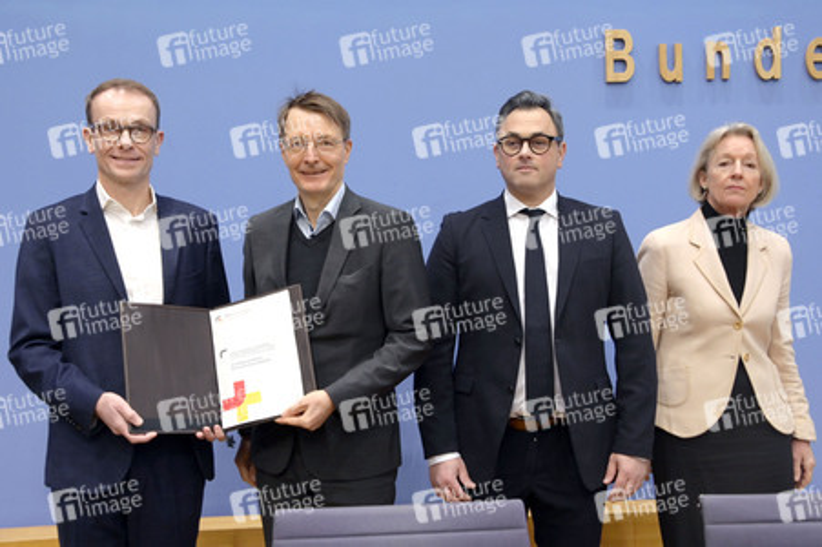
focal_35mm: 38
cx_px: 411
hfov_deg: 50.7
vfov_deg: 35.0
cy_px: 274
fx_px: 867
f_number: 5.6
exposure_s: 1/400
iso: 4000
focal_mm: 38
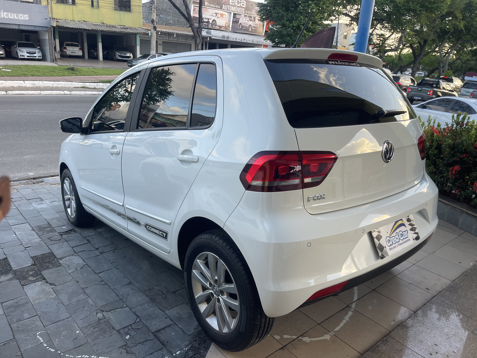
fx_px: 344
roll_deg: -3.1
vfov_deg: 54.9
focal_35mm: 25
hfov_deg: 69.4
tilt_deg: -18.1
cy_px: 179
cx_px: 238
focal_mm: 5.1
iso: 32
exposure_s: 1/249
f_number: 1.6
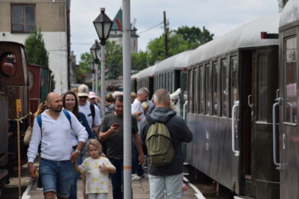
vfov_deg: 7.5
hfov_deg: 11.2
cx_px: 150
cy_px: 100
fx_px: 1520
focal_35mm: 183
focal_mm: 122
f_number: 9
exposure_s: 1/320
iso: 200
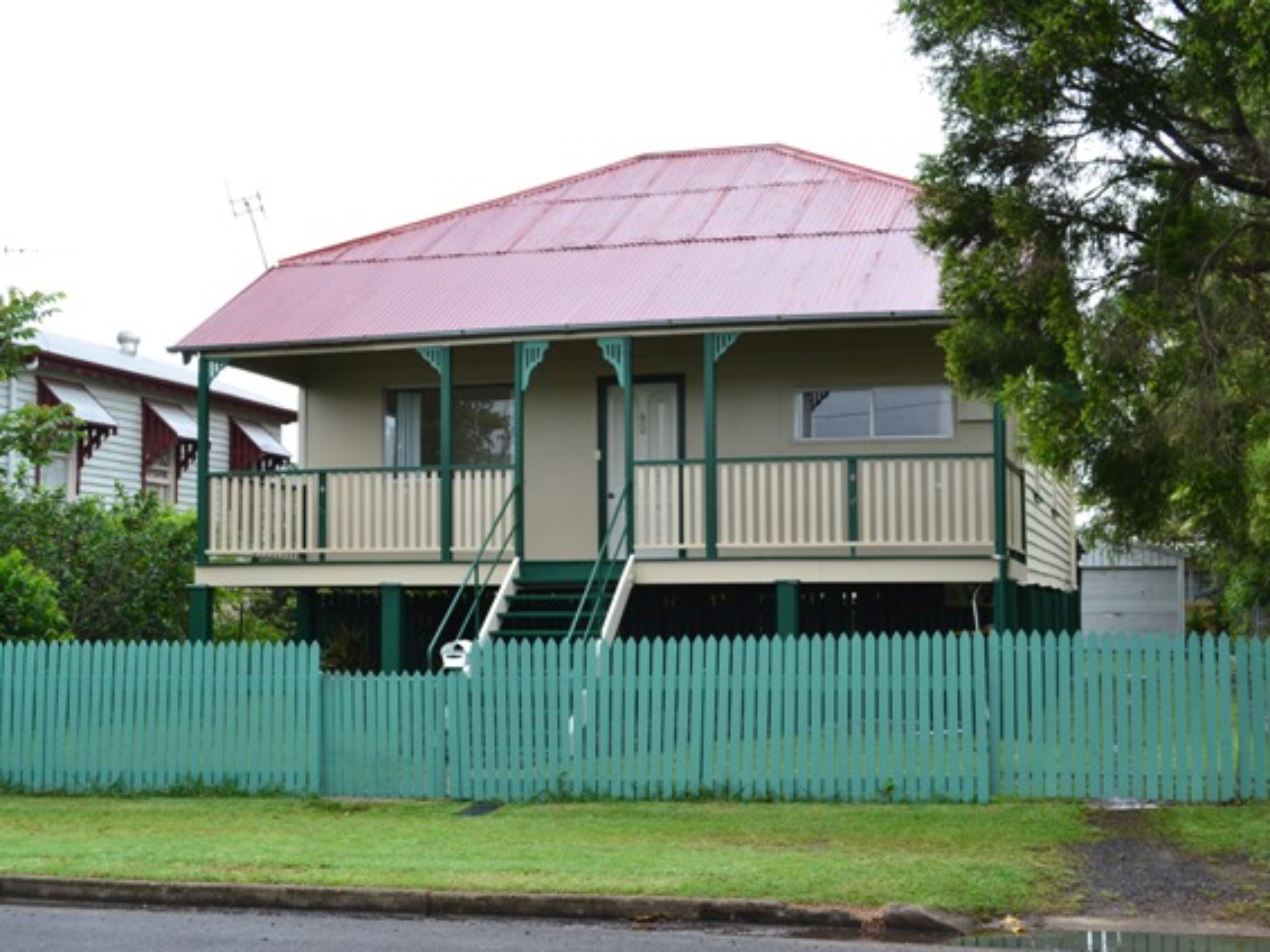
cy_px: 477
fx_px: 1798
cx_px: 632
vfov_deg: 29.7
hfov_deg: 38.9
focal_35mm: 49
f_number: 9
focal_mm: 30
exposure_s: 1/125
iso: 400
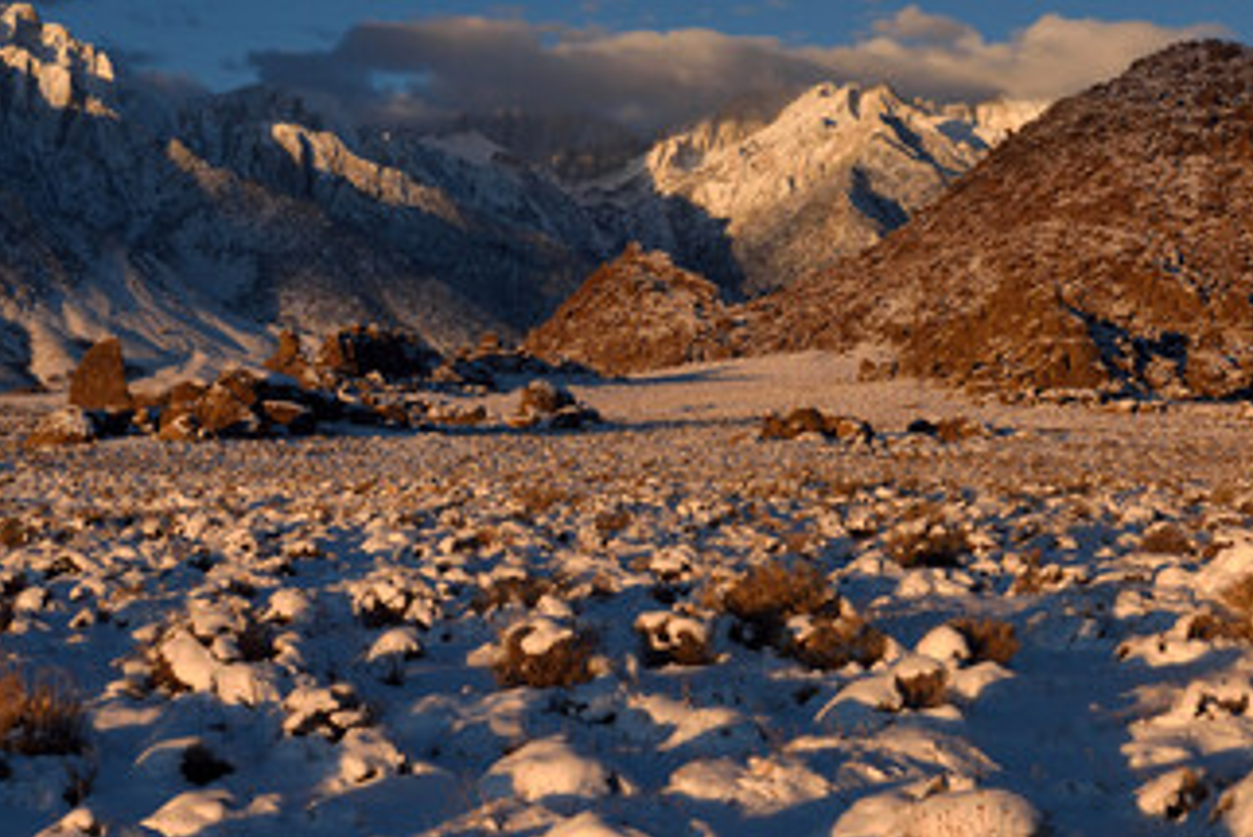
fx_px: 2298
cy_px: 541
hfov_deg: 30.4
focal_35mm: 66
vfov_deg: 20.6
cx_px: 498
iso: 200
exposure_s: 1/200
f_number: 11
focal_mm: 38
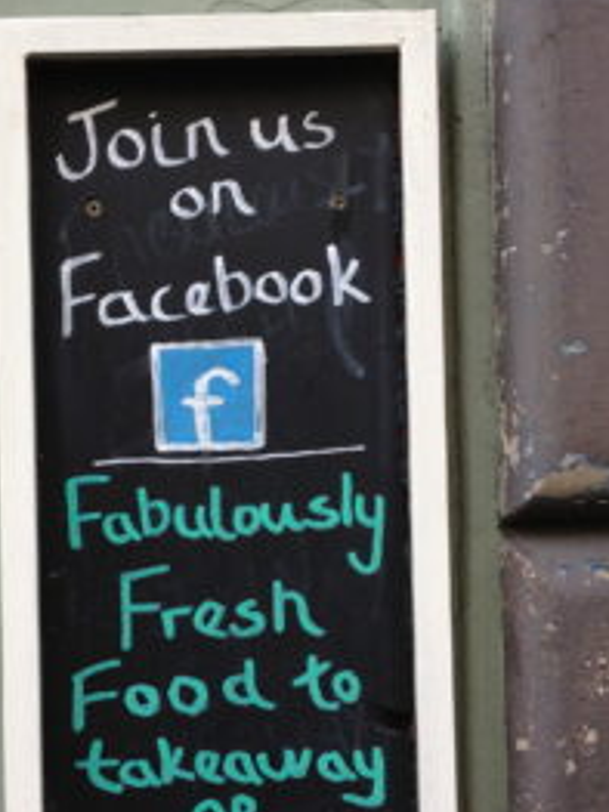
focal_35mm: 71
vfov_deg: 27.4
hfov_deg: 20.7
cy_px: 462
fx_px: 1667
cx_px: 219
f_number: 2.4
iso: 50
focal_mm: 4.28
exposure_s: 1/120
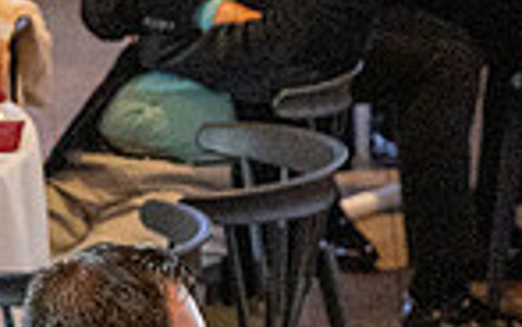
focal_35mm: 655
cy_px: 673
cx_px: 327
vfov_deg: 2.0
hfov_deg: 3.2
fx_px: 9322
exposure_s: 1/200
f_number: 4
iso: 3200
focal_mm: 120
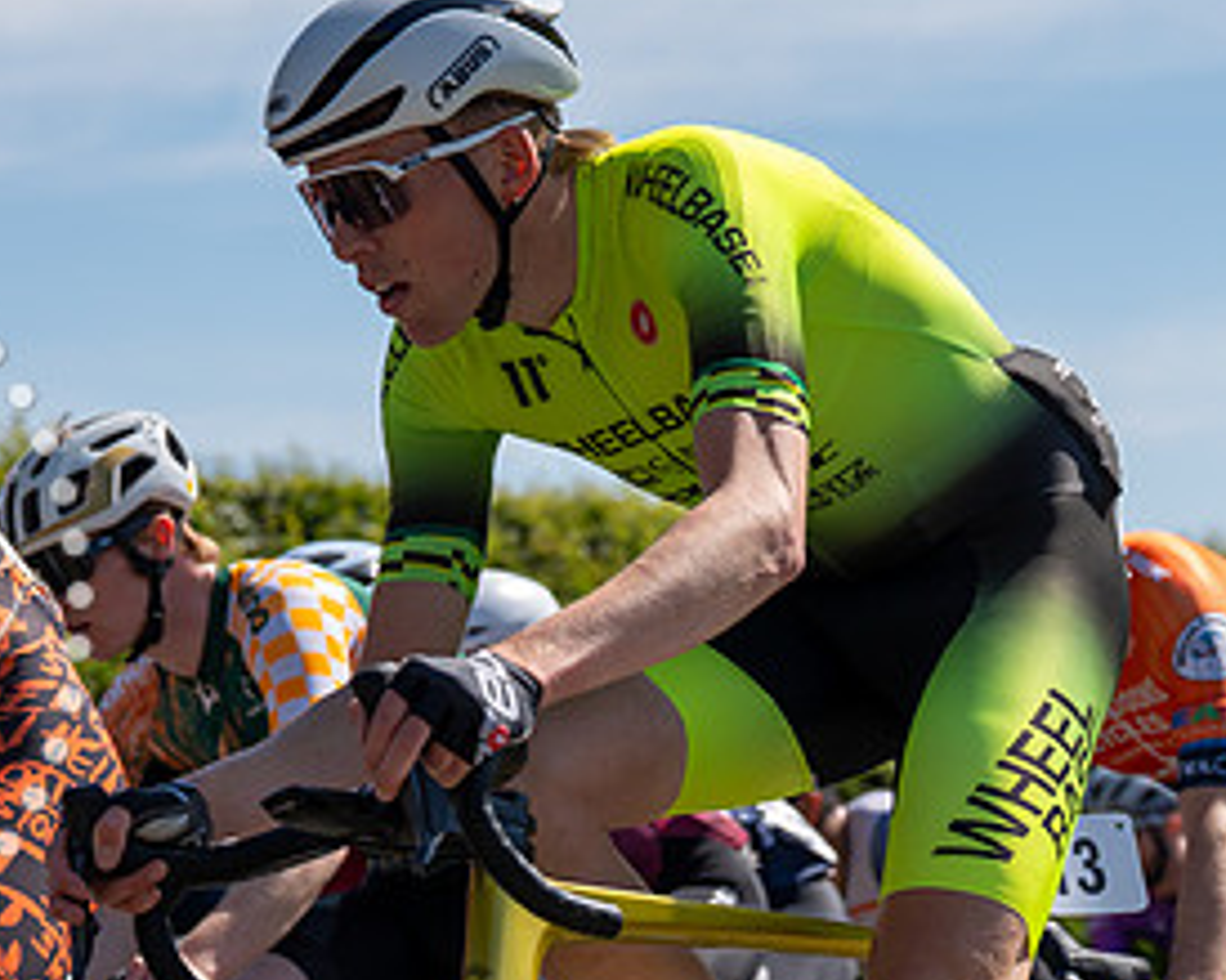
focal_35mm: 181
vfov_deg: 8.5
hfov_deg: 10.7
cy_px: 374
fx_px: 6565
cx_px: 367
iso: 100
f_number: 5.6
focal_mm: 91
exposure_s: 1/1000
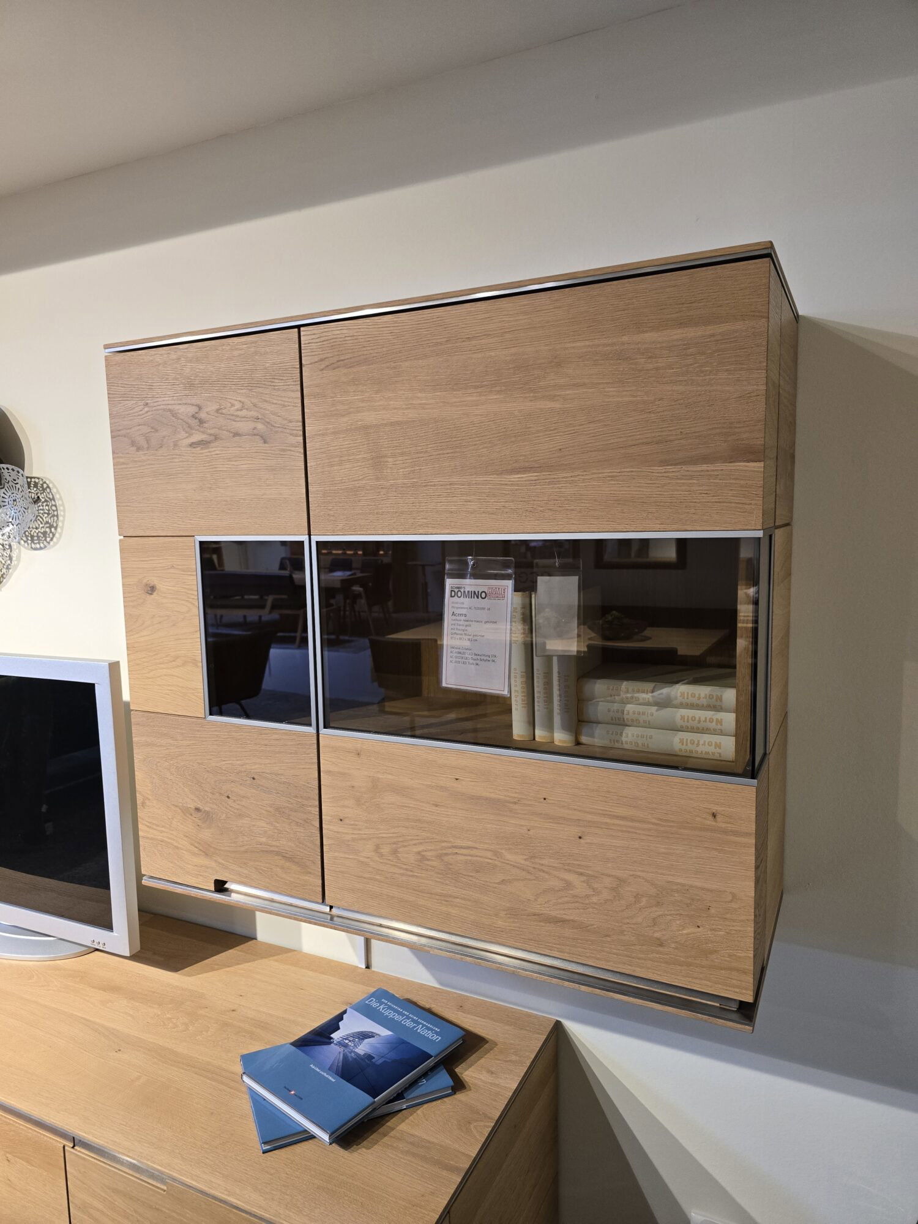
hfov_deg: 58.9
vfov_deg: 73.9
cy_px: 612
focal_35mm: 23
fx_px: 813
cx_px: 459
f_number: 1.7
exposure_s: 1/100
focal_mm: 6.3
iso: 250
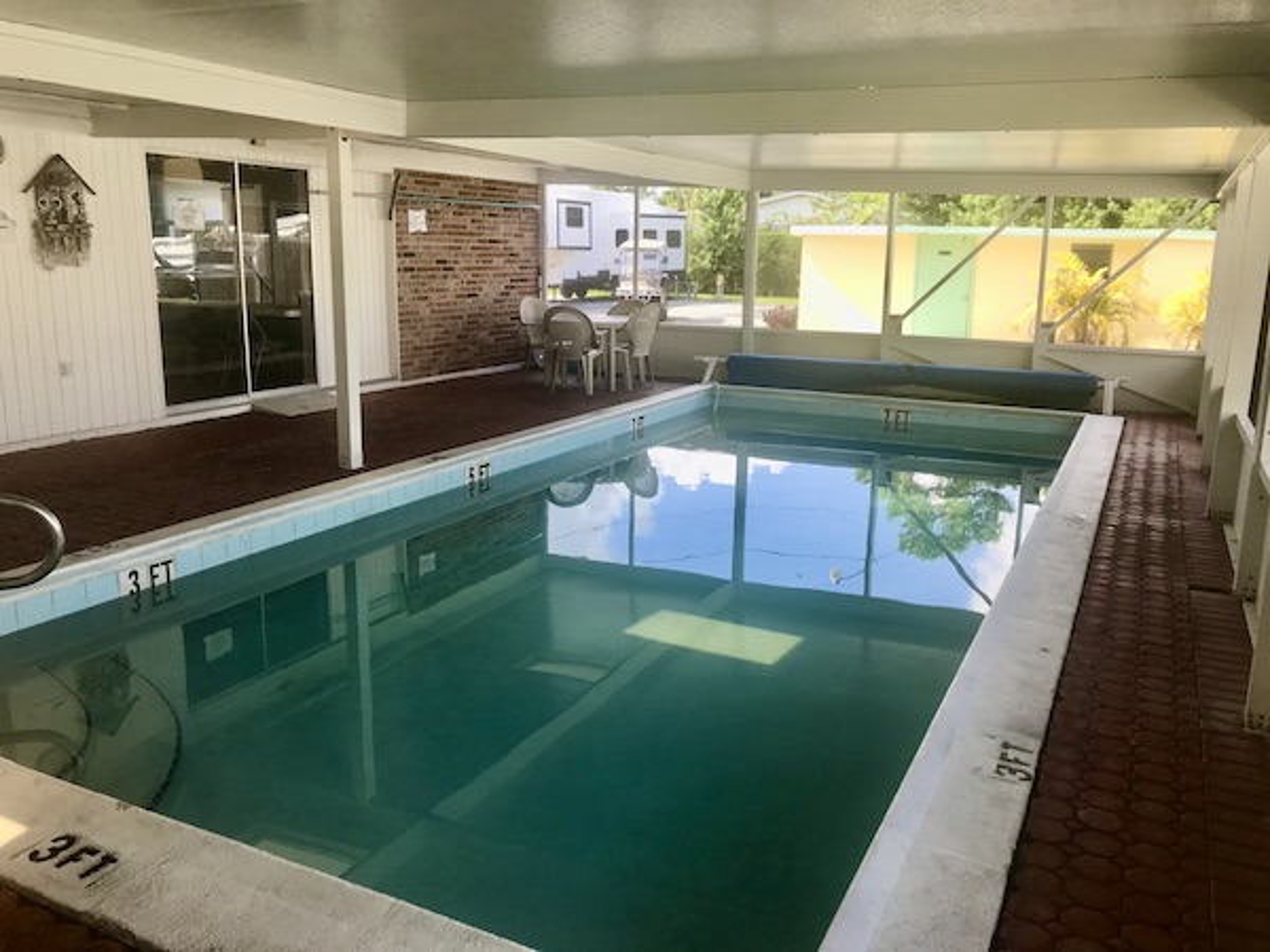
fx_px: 1027
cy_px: 476
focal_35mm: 28
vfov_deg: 49.7
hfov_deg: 63.4
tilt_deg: -11.6
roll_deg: -0.5
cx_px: 635
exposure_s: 1/244
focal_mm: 3.99
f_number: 1.8
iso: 20
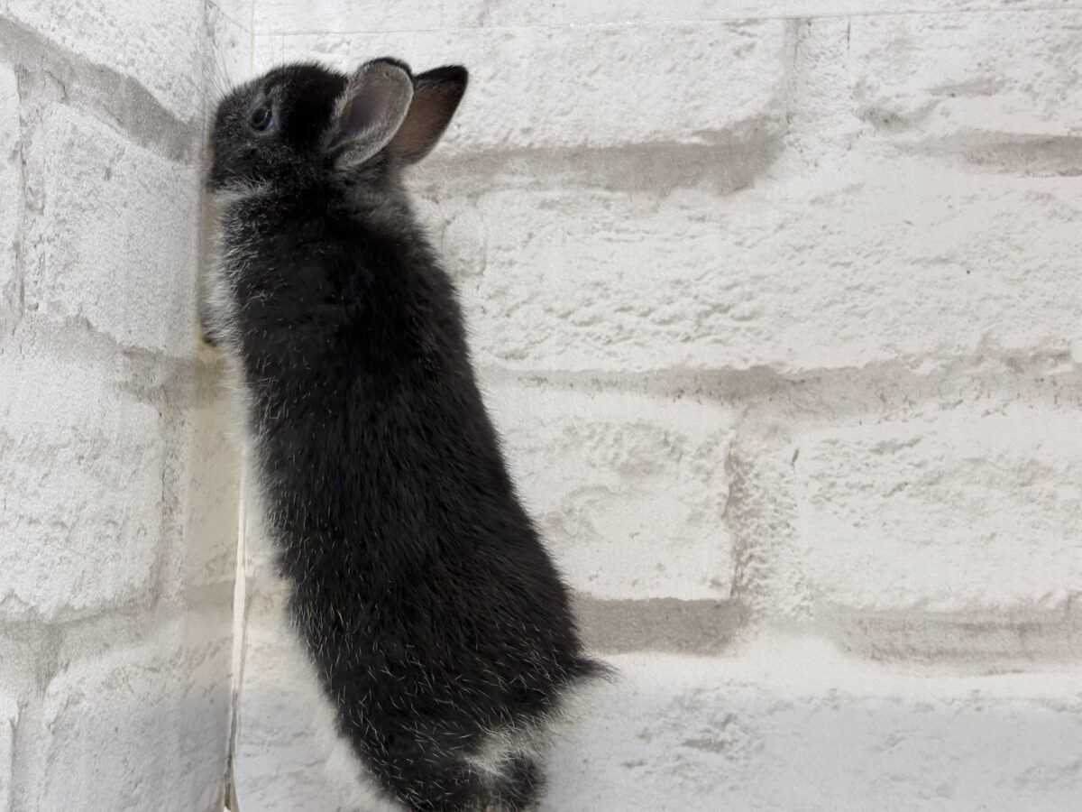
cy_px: 406
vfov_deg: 28.0
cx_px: 541
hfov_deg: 36.8
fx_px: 1625
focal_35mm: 52
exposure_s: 1/50
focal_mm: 5.96
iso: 64
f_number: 1.6
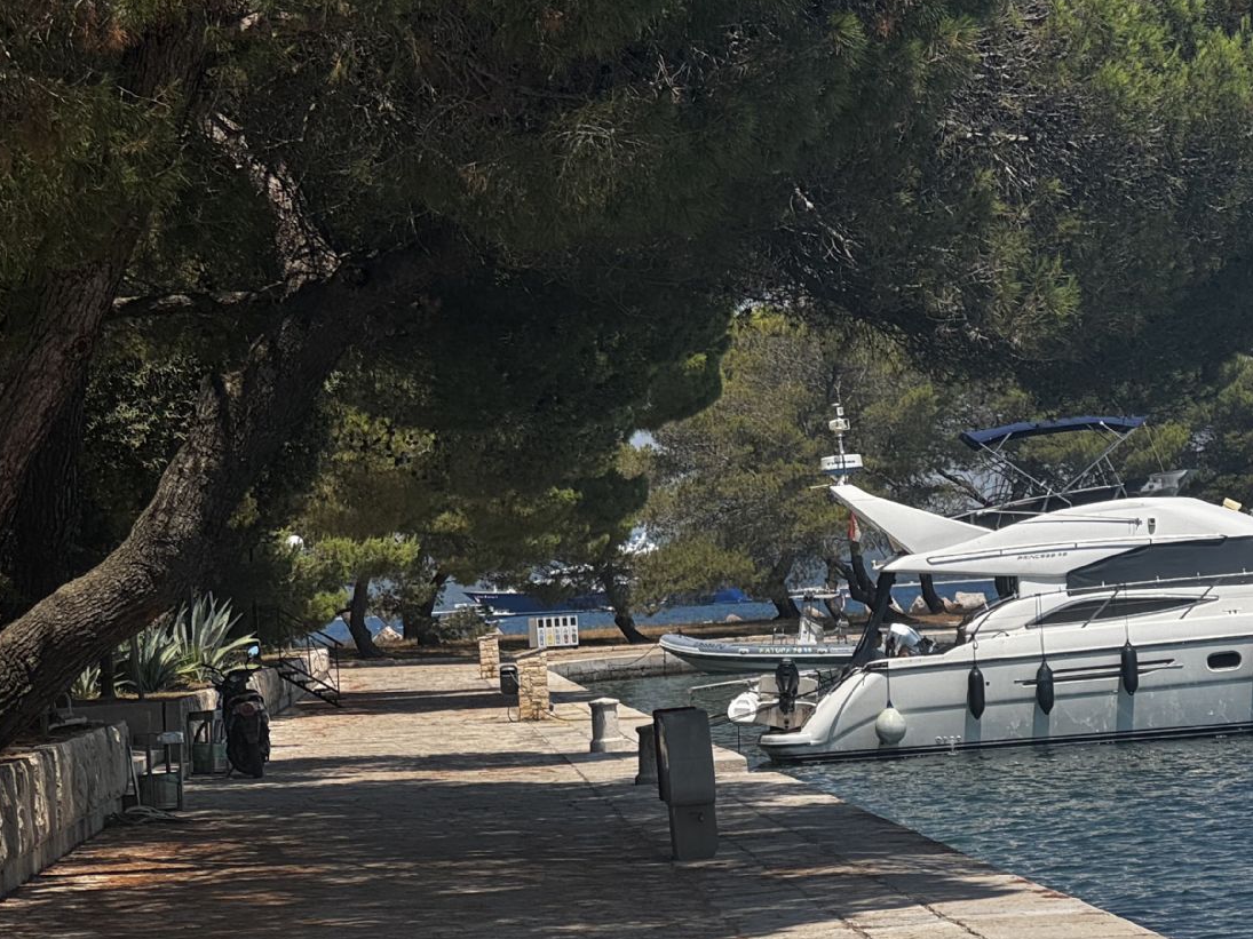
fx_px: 4886
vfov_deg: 11.0
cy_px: 543
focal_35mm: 135
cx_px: 944
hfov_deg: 14.6
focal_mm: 9
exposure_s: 1/1193
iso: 25
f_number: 2.8
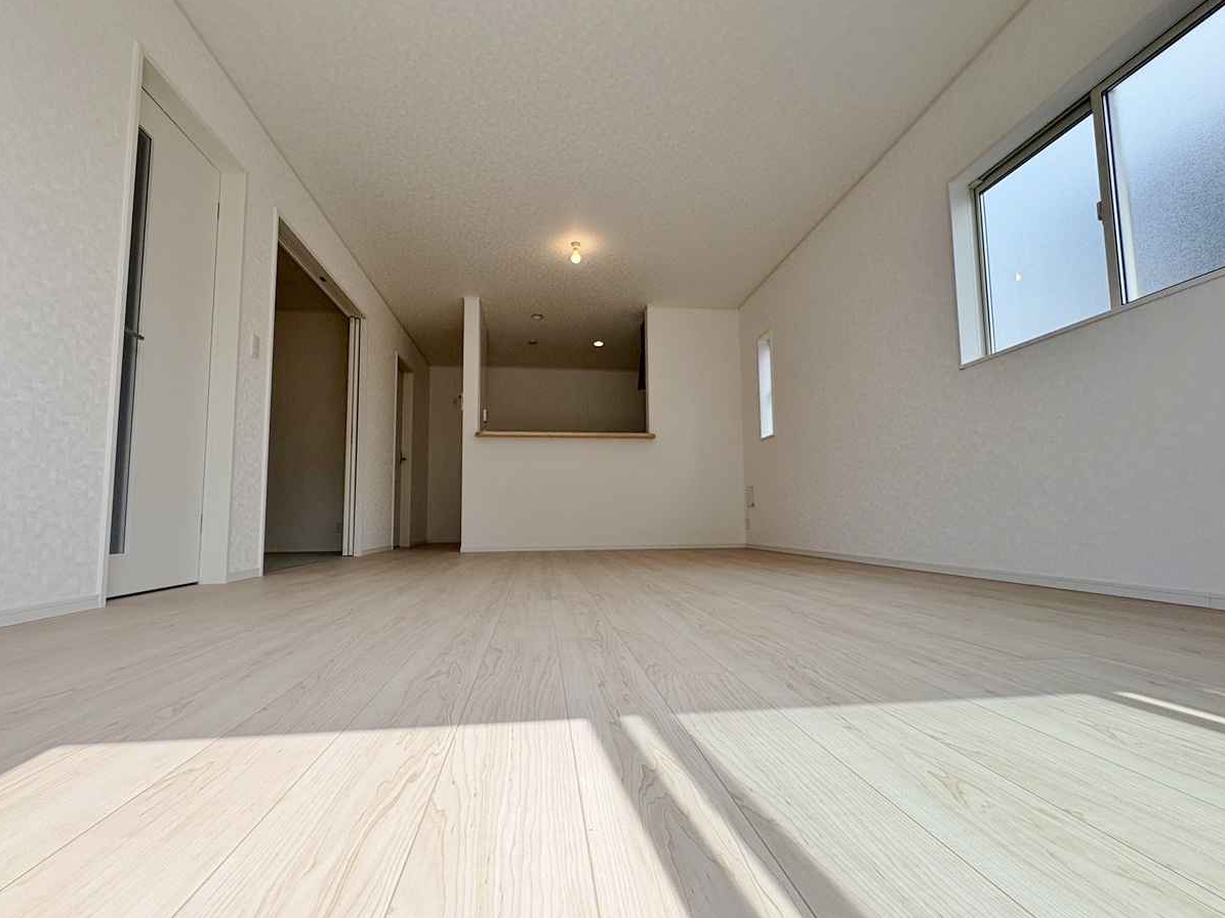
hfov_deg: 98.2
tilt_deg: +5.4
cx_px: 597
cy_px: 477
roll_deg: +1.0
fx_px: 531
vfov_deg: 81.7
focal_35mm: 15
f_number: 2.2
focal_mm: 2.22
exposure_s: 1/727
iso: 40
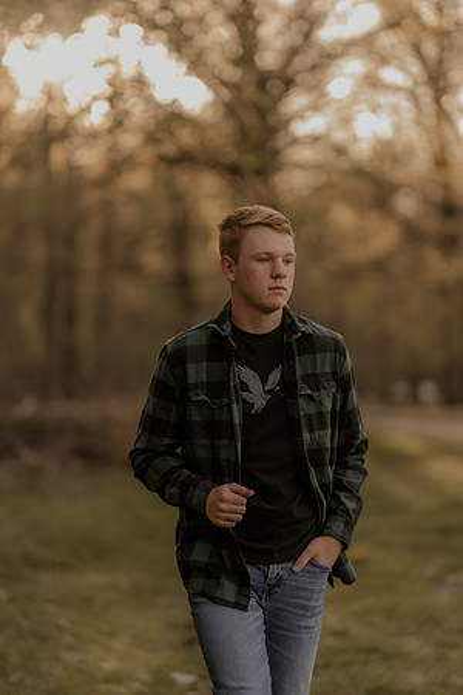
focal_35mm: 85
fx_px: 1640
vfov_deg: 23.9
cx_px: 232
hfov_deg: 16.1
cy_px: 348
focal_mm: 85
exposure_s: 1/1000
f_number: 1.4
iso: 250
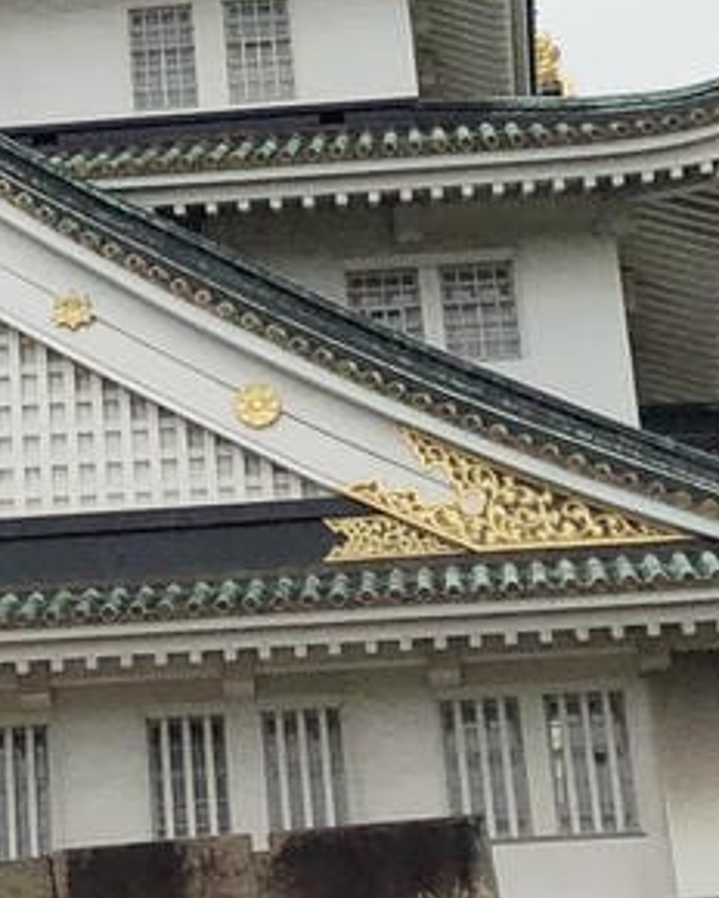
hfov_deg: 9.8
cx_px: -152
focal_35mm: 156
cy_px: -585
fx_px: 4150
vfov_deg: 11.6
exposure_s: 1/1600
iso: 20
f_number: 1.8
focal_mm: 3.99
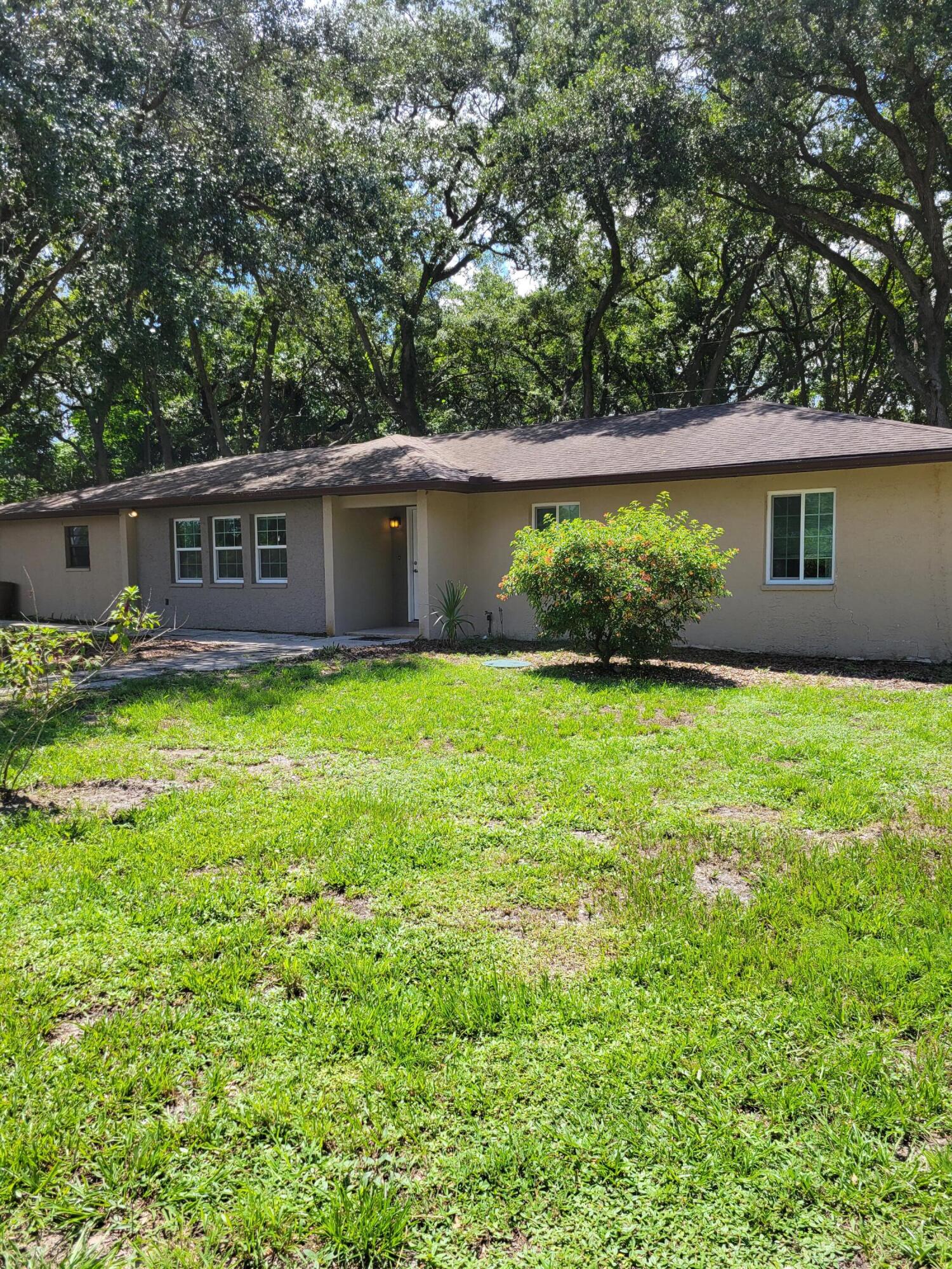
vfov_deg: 67.3
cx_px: 476
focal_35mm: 26
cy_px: 634
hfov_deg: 53.1
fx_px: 953
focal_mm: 5.4
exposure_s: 1/1269
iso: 40
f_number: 1.8
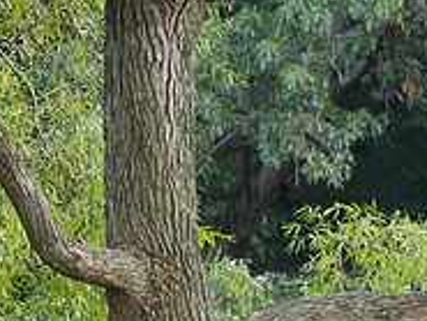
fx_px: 7752
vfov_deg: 2.4
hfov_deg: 3.2
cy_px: 318
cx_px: 277
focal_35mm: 628
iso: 800
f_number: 4
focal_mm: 100
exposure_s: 1/80
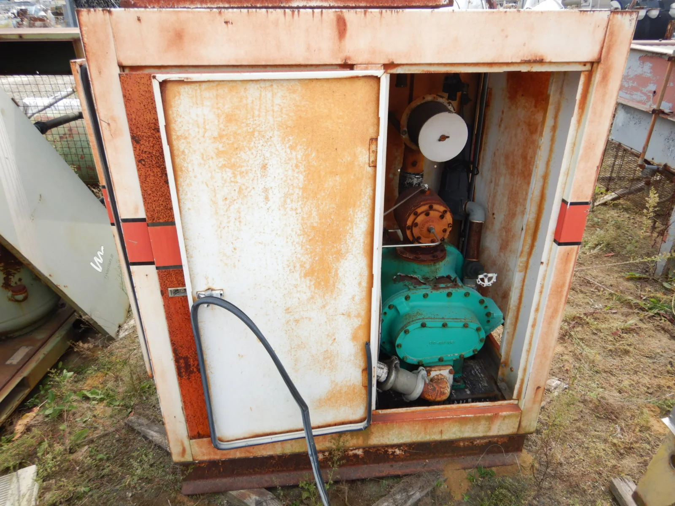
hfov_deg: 71.6
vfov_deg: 56.8
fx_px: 468
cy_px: 253
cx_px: 338
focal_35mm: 24
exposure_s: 1/400
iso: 125
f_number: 2.8
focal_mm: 4.3
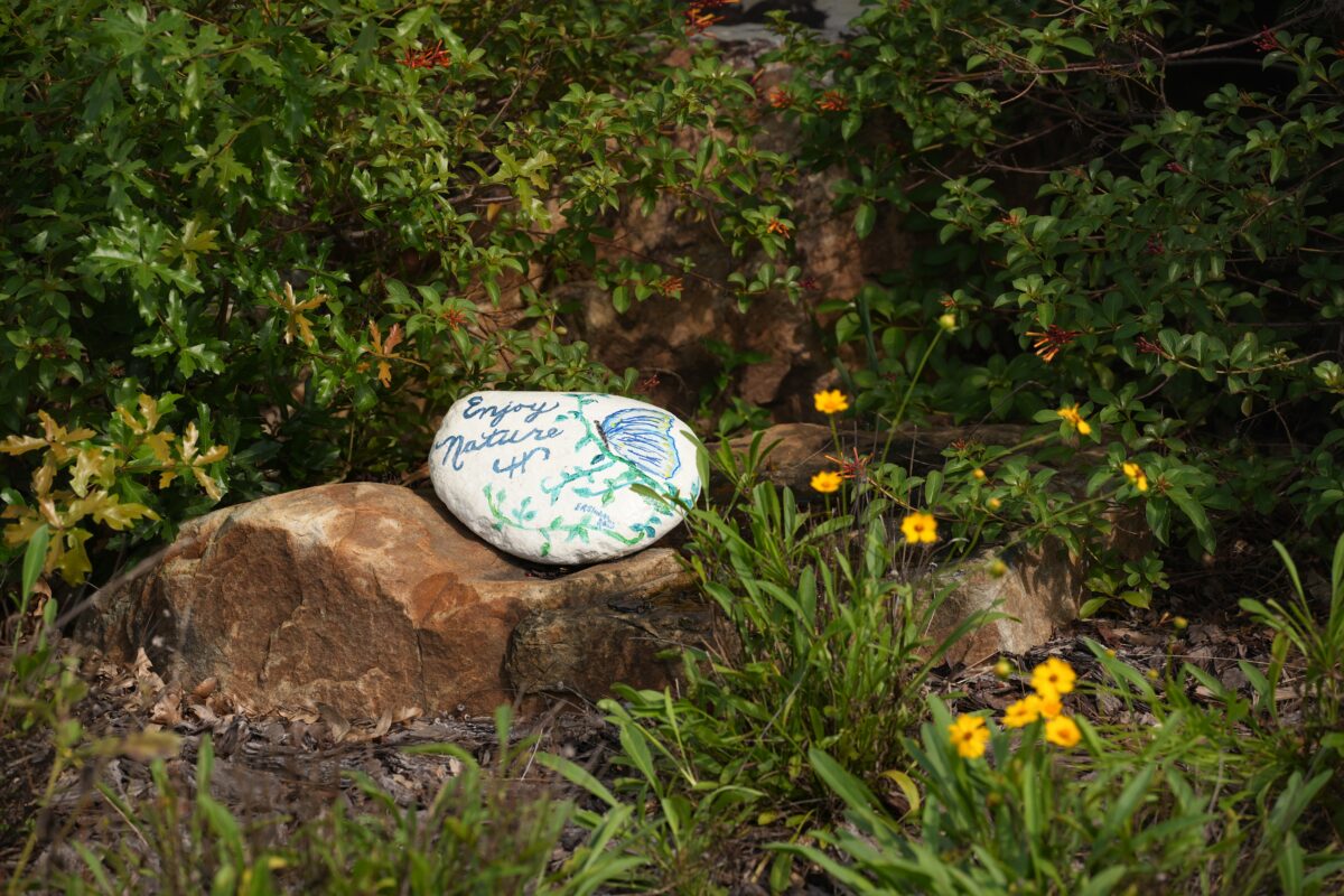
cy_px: 448
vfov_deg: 13.0
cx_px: 672
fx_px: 3920
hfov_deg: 19.5
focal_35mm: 105
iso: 100
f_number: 5
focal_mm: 105
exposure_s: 1/400
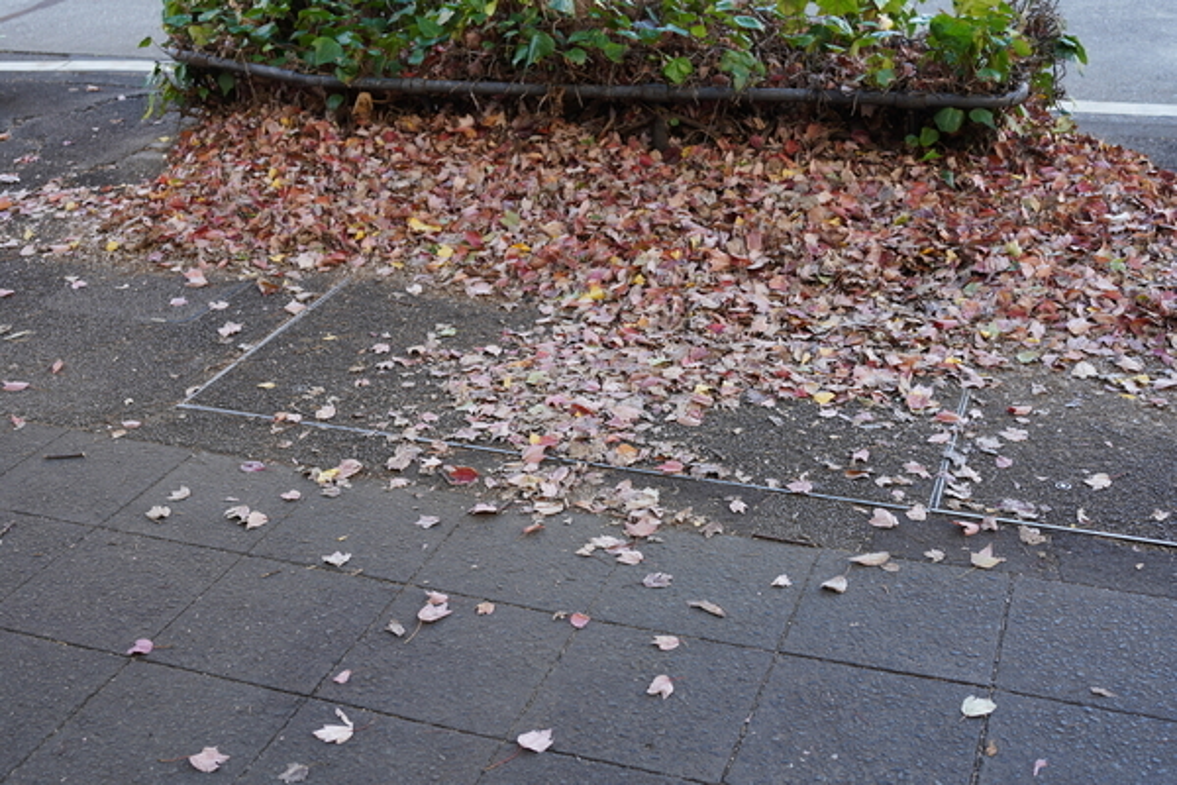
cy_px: 392
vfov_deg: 31.2
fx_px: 1406
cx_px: 588
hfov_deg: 45.4
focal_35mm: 43
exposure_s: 1/50
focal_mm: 43
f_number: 5.6
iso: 160
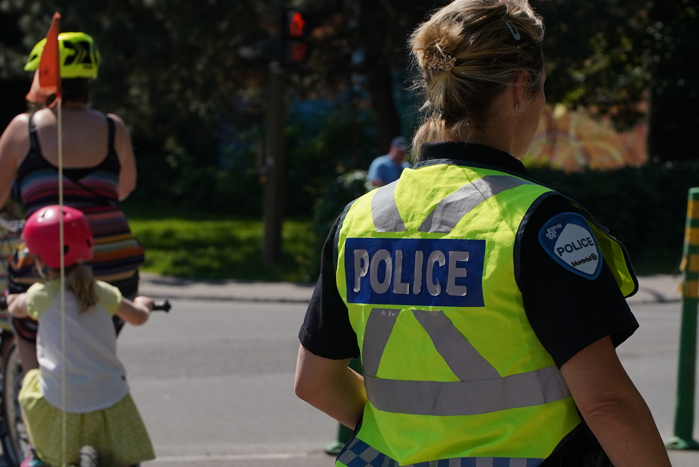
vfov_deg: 9.6
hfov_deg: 14.3
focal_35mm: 143
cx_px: 359
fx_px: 2778
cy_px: 232
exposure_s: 1/1600
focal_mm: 80.6
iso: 320
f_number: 6.3
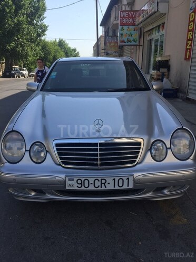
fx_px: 219
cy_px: 131
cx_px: 98
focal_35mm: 29
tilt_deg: -17.3
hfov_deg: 48.2
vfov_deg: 61.7
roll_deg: +0.6
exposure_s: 1/898
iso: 32
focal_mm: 4.15
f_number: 2.2
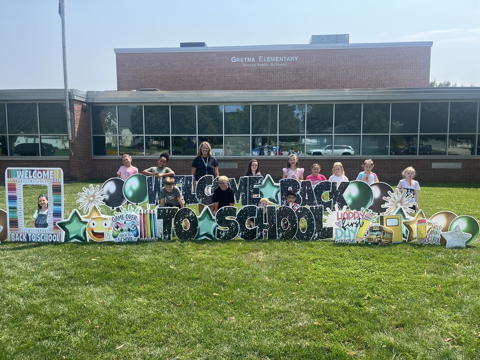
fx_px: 361
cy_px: 180
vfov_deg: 53.1
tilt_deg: -6.1
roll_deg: +0.0
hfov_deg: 67.3
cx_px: 240
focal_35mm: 26
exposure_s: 1/1862
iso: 50
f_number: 1.6
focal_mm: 5.1
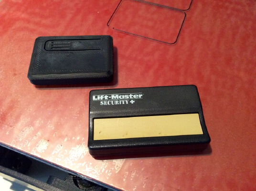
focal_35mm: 32
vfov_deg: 44.0
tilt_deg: -57.9
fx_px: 236
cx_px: 128
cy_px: 96
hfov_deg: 56.9
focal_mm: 3.3
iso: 250
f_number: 2.4
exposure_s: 1/24
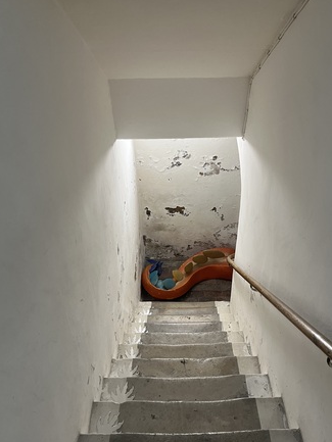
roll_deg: +2.2
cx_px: 182
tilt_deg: -40.0
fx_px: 383
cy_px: 242
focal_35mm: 30
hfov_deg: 46.8
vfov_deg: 59.8
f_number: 1.6
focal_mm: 5.1
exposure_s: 1/50
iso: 100
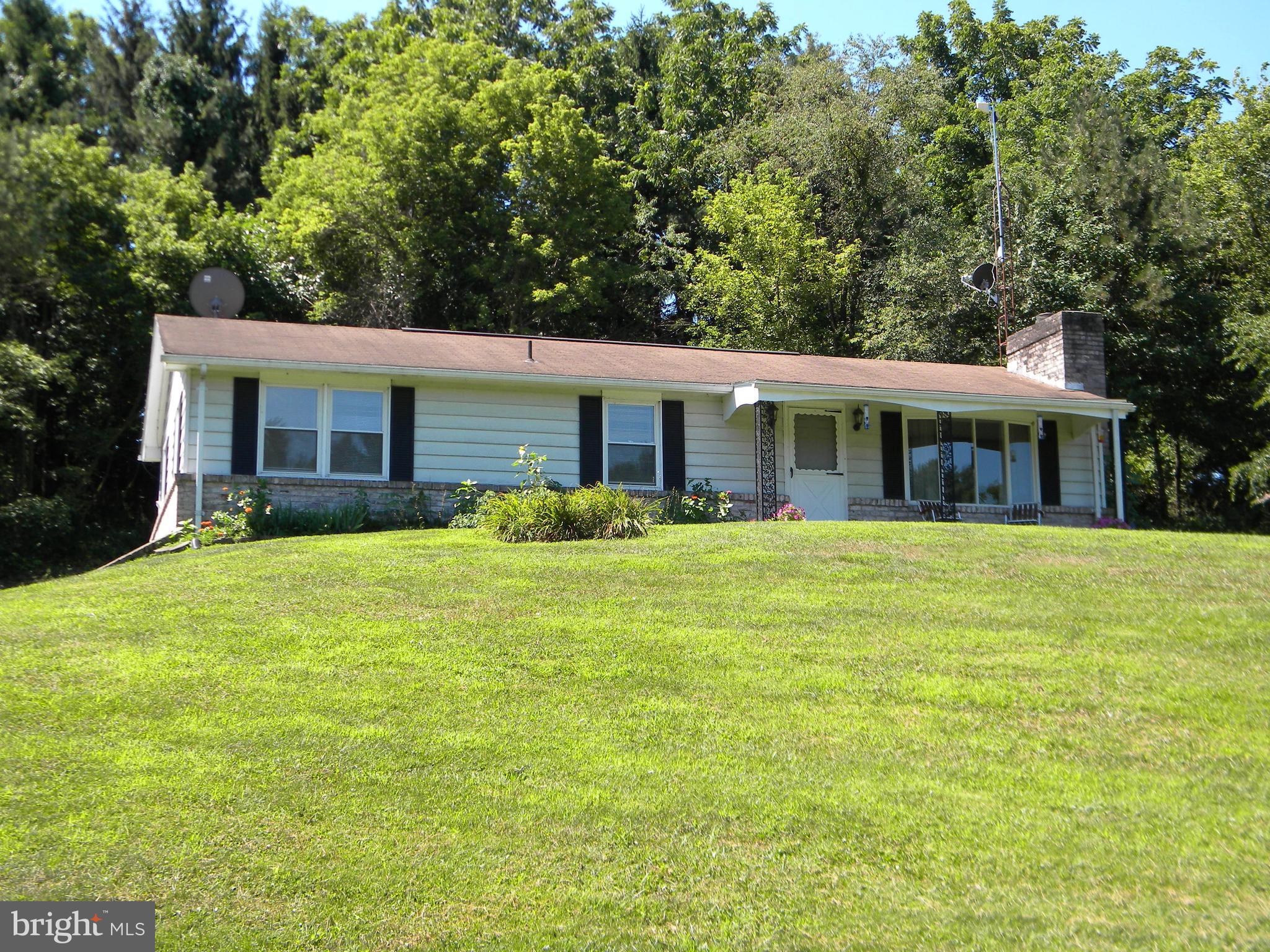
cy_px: 476
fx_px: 1724
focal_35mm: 47
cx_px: 635
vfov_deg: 30.9
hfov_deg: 40.4
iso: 80
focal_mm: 8.6
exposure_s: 1/268
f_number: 3.9
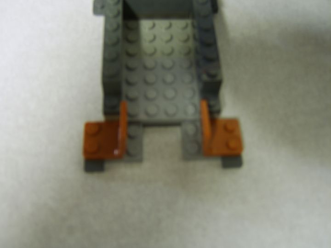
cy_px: 124
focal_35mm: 31
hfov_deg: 58.4
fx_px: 296
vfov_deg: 45.4
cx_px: 166
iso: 71
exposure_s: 1/2
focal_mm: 8.13
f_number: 2.7
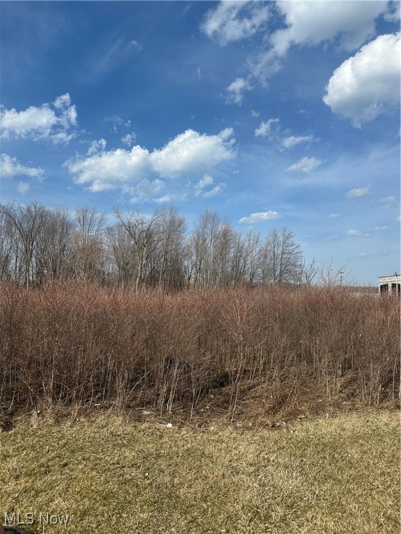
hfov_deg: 56.8
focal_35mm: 24
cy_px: 267
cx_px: 200
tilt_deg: +5.6
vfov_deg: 71.6
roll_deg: -0.5
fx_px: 371
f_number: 1.78
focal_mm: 6.86
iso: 80
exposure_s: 1/7042
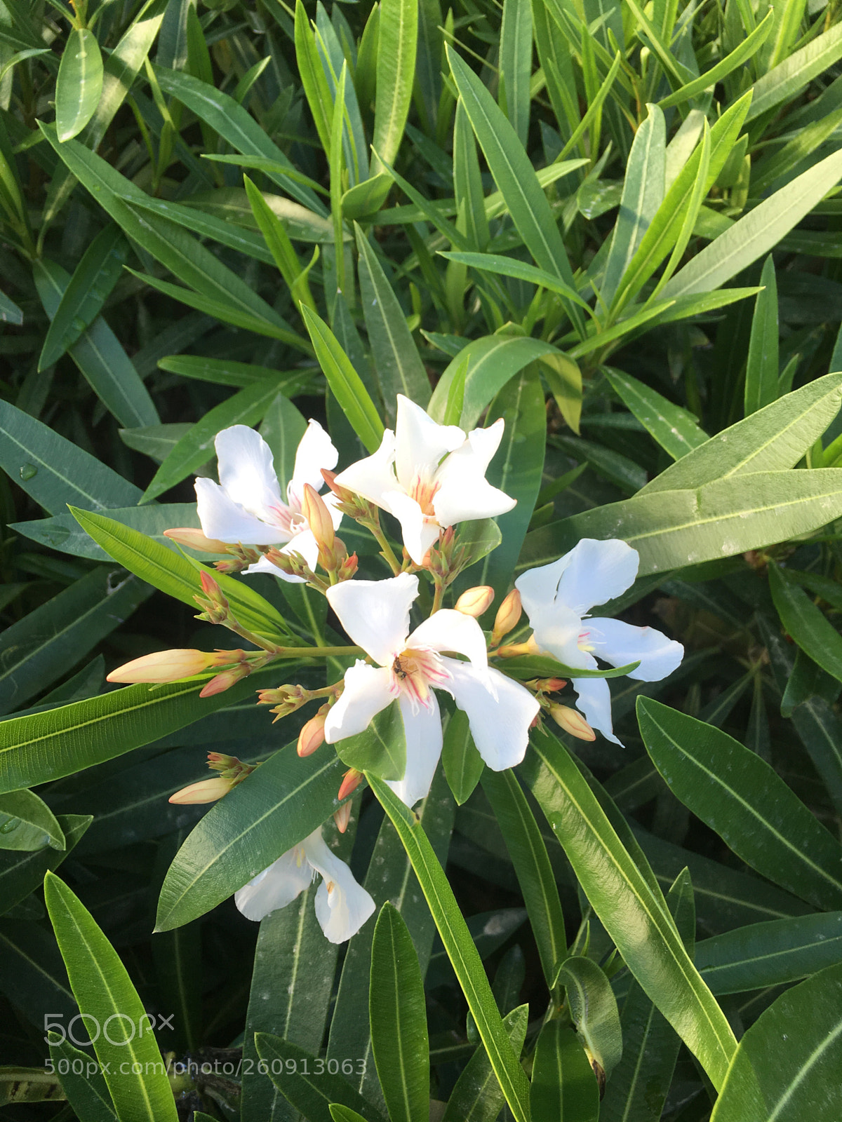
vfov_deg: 61.7
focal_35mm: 29
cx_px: 421
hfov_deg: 48.2
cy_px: 561
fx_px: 941
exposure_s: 1/118
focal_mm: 4.15
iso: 25
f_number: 2.2
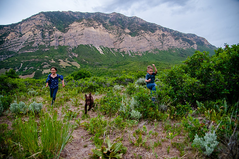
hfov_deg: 73.8
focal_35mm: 24
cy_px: 80
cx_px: 120
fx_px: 159
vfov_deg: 53.1
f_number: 4
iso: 2500
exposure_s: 1/250
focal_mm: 24
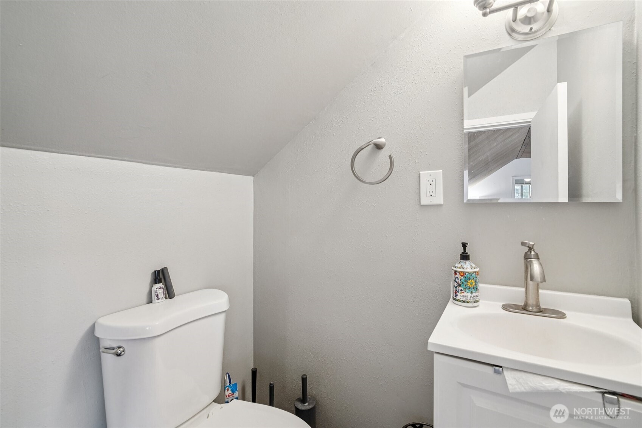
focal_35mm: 16
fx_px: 285
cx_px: 321
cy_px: 214
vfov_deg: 73.7
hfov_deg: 96.7
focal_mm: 16
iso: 1600
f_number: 8
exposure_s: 1/20
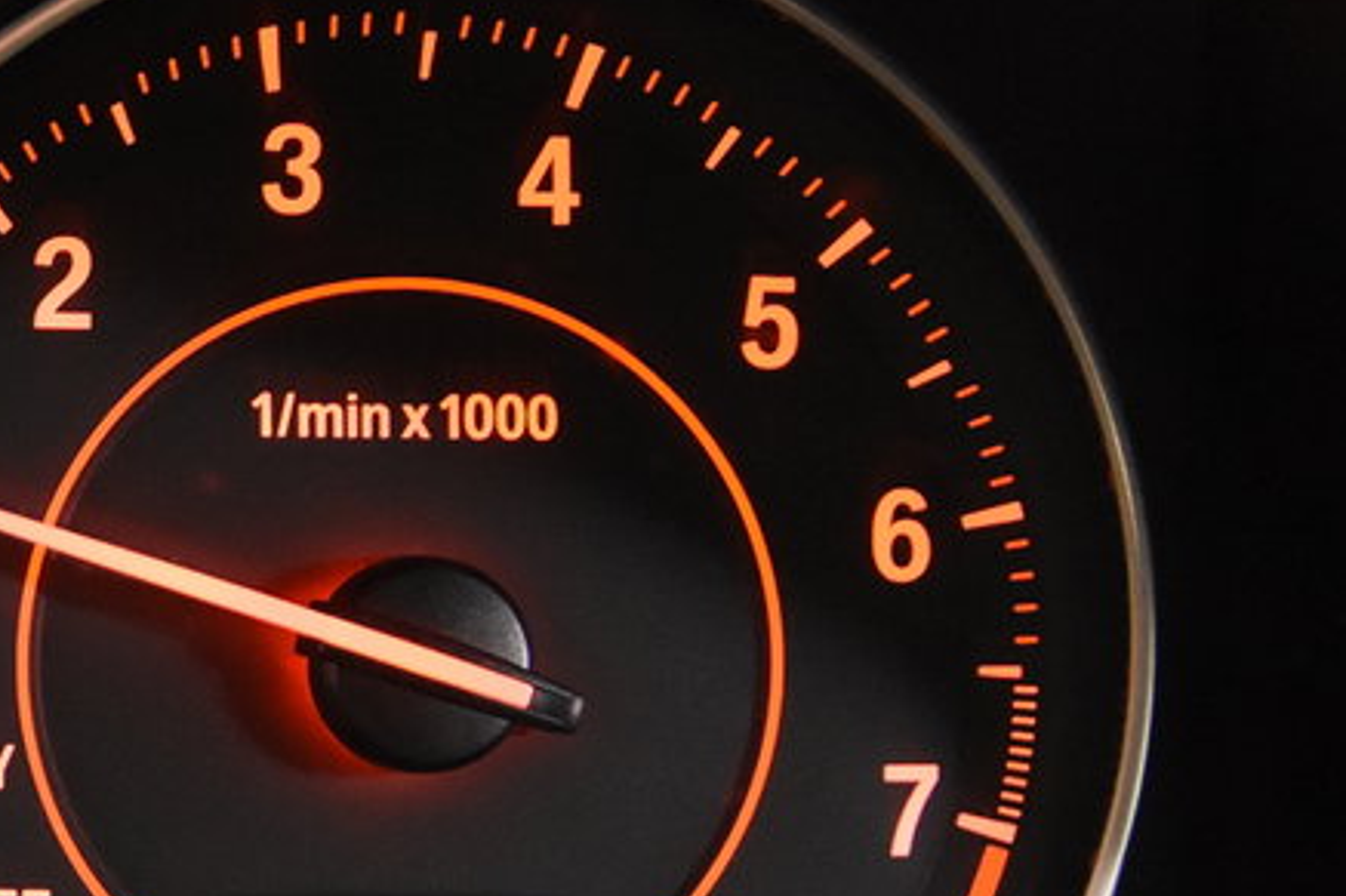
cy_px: 627
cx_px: -533
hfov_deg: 15.6
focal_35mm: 123
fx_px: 4597
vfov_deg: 11.1
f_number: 3.2
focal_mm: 28
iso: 4500
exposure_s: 1/50
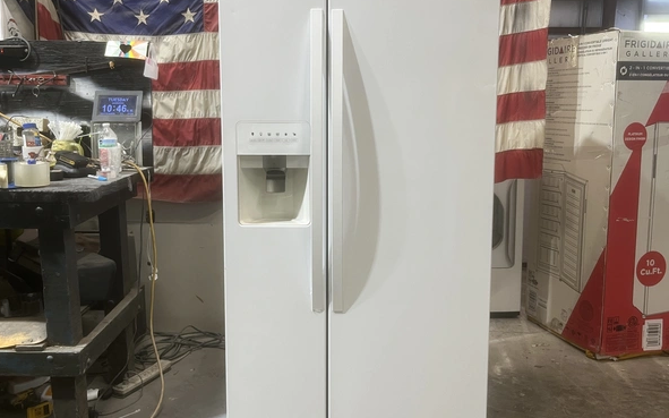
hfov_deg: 55.3
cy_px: 184
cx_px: 324
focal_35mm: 35
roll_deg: -0.1
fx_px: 638
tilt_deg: -8.2
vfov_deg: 36.2
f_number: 1.6
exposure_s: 1/60
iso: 100
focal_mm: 5.1
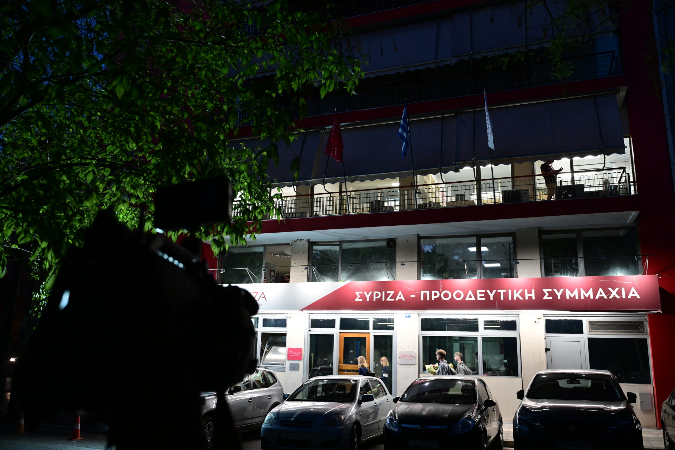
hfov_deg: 65.5
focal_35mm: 28
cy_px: 225
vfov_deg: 46.4
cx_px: 338
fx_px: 525
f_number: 3.5
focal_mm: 28
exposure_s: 1/200
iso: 3200
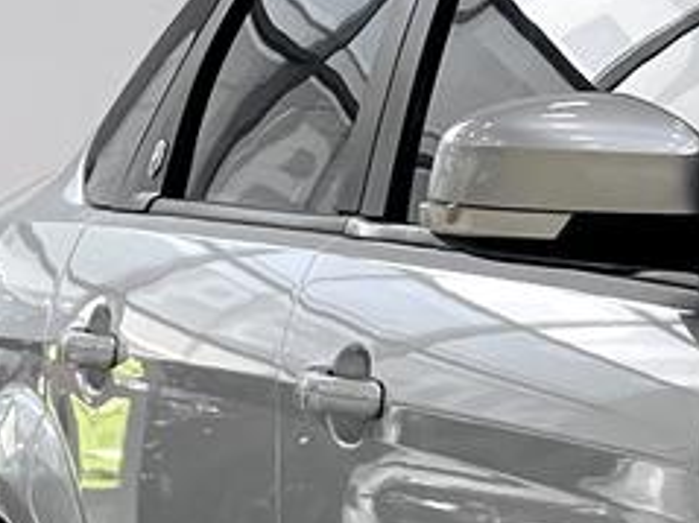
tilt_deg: -1.6
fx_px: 5268
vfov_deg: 5.7
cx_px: 1600
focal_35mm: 261
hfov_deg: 7.2
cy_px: 497
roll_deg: +1.4
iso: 125
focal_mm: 6
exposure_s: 1/99
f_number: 2
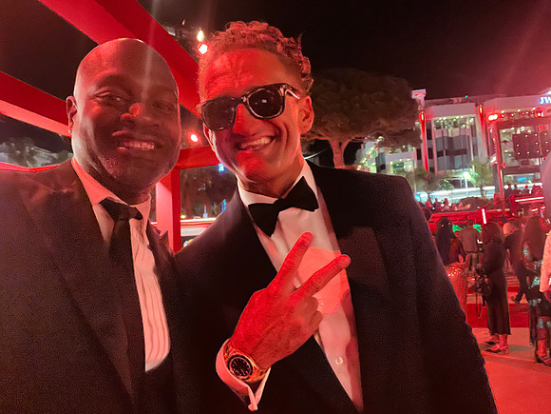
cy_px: 207
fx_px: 366
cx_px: 276
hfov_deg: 73.9
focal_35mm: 23
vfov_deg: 58.9
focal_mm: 2.71
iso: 1600
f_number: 2.2
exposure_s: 1/15
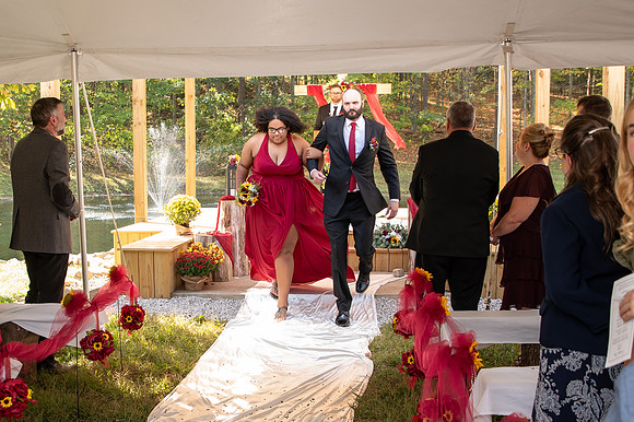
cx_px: 237
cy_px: 249
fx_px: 784
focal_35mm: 45
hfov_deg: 43.7
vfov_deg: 30.0
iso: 250
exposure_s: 1/160
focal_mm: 24
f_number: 3.2
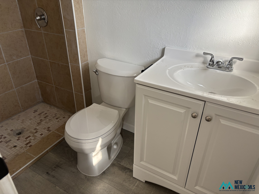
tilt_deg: -28.7
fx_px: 195
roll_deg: -0.4
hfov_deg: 67.3
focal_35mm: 26
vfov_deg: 53.1
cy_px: 97
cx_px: 130
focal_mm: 5.96
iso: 100
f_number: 1.6
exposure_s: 1/121
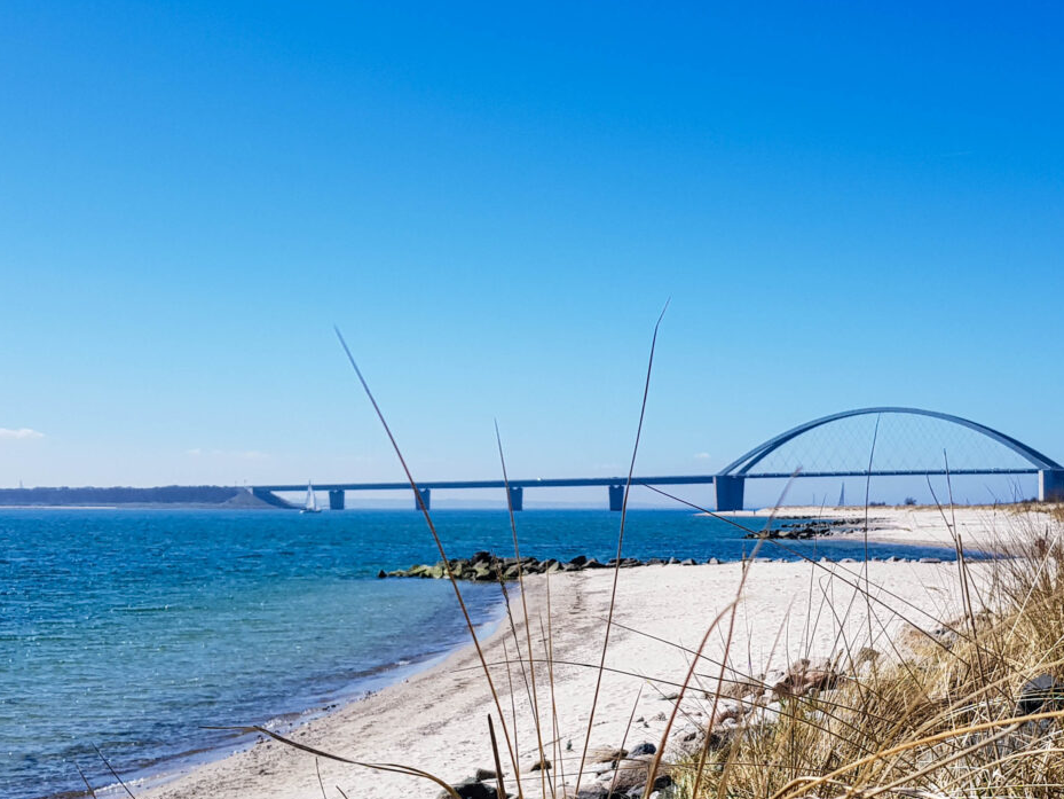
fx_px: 1322
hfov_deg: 43.5
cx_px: 675
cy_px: 650
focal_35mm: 43
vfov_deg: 32.6
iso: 40
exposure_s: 1/2800
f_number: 1.7
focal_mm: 4.2
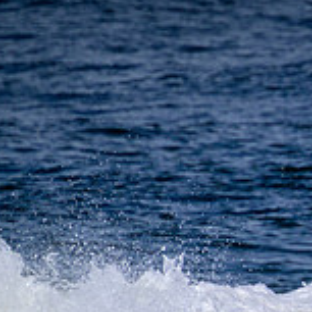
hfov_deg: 0.7
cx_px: 579
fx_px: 26288
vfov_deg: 0.7
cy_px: 293
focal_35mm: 2578
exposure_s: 1/2000
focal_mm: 800
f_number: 11
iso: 400
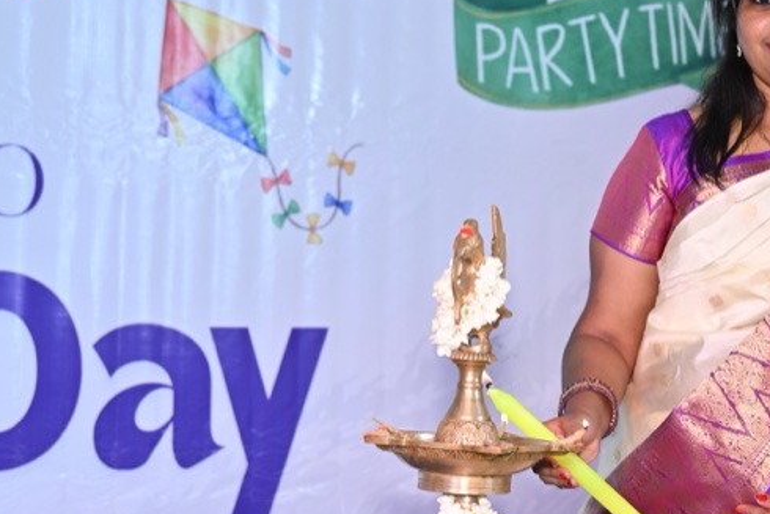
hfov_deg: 19.1
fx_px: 2225
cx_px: 754
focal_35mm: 104
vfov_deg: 13.2
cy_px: 225
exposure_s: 1/160
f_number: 4
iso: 200
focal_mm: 51
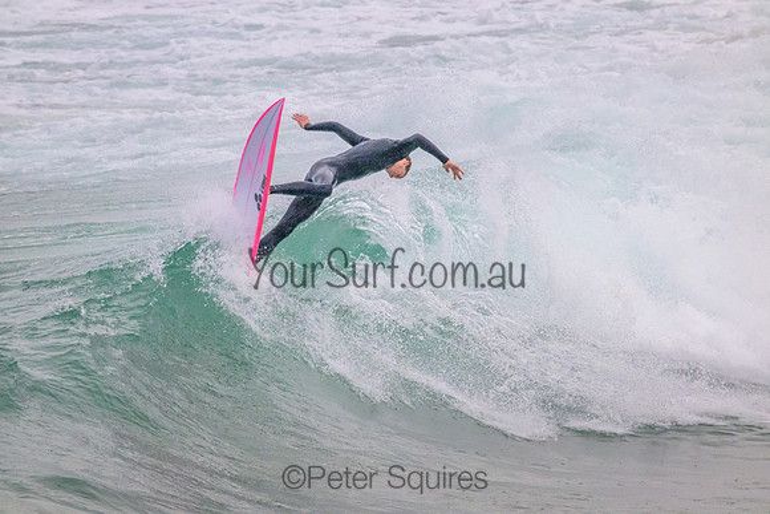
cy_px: 257
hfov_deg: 2.6
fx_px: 17114
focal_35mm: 800
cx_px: 385
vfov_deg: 1.7
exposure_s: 1/1250
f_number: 11
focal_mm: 800
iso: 6400
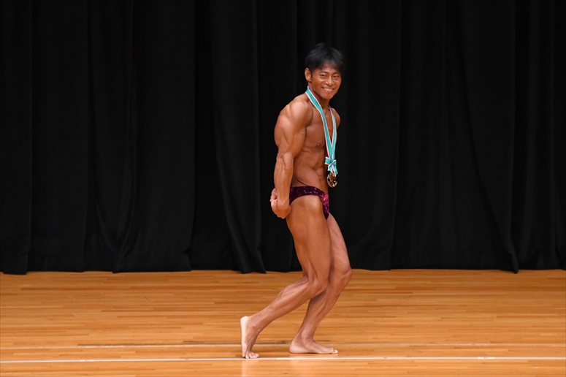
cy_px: 188
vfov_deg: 4.6
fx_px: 4714
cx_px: 283
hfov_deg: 6.9
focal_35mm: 300
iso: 3200
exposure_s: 1/400
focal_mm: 200
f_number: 5.6
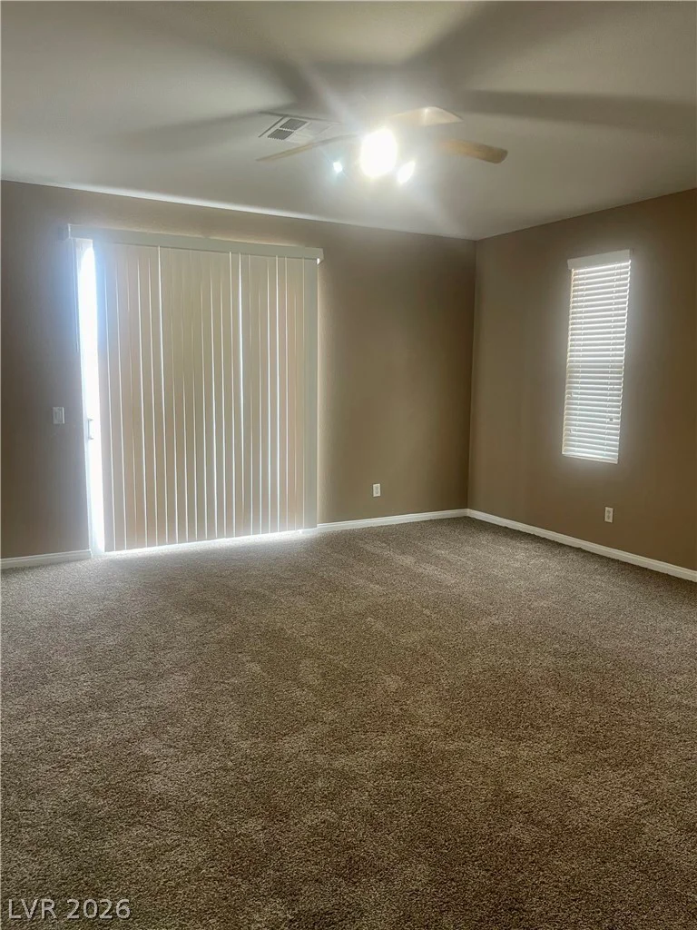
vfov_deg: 69.4
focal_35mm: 25
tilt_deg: -10.2
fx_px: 671
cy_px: 465
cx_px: 348
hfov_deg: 54.9
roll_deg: -1.3
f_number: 1.6
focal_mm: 5.1
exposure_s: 1/60
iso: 125
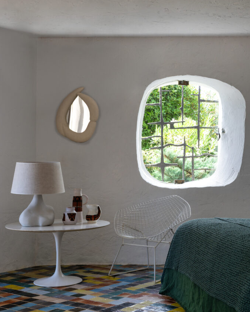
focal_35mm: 57
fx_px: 527
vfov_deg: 33.0
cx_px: 126
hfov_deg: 26.7
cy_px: 158
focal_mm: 50
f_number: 16
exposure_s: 1/40
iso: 800
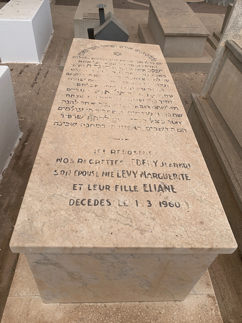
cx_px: 121
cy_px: 162
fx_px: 242
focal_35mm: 26
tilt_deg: -42.9
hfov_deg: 53.1
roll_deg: -4.1
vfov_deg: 67.3
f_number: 1.8
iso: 25
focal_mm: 4.25
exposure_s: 1/2611
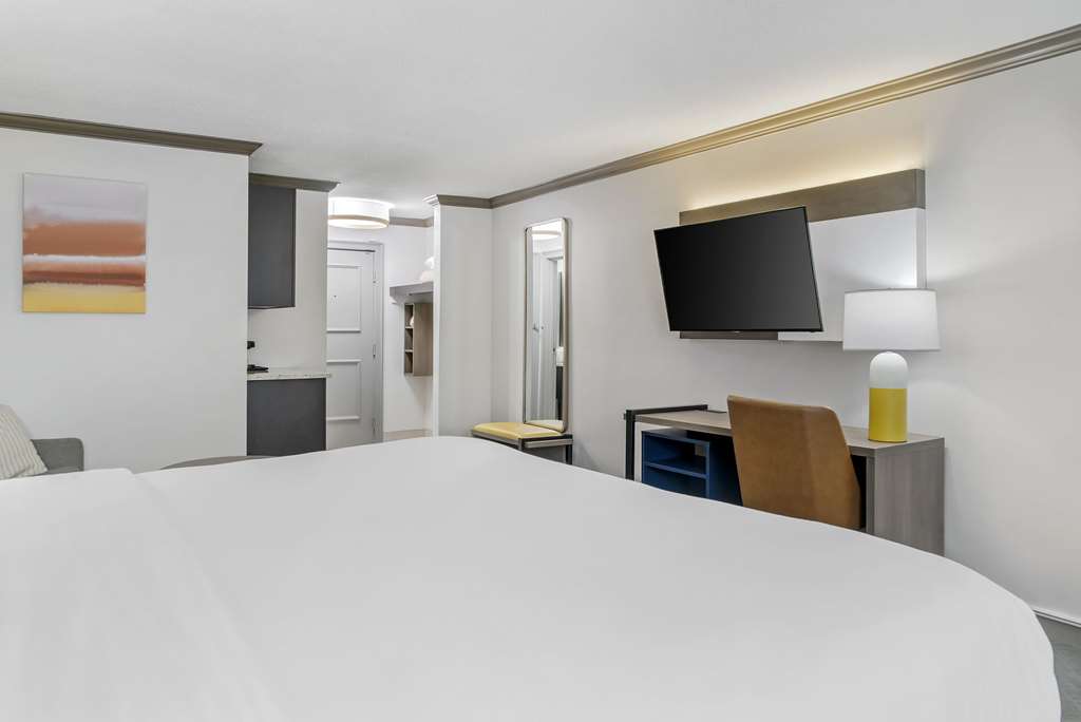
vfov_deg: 53.2
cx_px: 540
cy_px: 361
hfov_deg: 73.7
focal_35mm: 24
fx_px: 721
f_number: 10
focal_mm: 24
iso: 400
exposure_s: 1/5
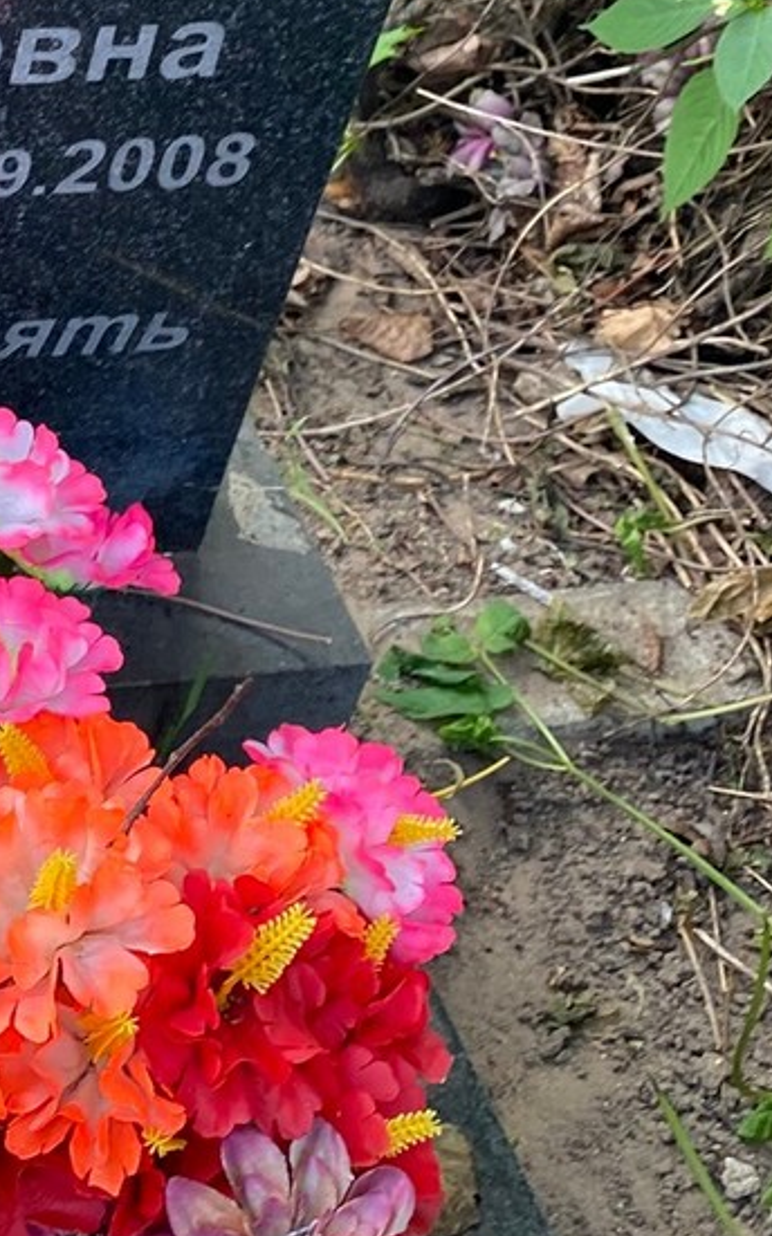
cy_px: 70
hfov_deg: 17.0
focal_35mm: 72
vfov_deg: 27.3
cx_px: -224
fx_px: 2426
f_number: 1.8
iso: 80
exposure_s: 1/121
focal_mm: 4.25
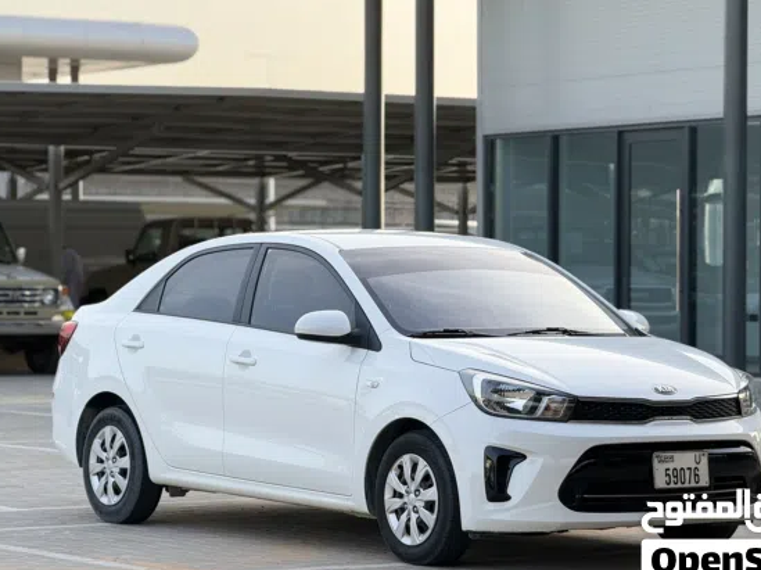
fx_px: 3076
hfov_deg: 14.1
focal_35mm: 140
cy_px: 288
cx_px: 432
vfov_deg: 10.6
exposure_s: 1/416
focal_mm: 15.66
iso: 50
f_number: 2.8
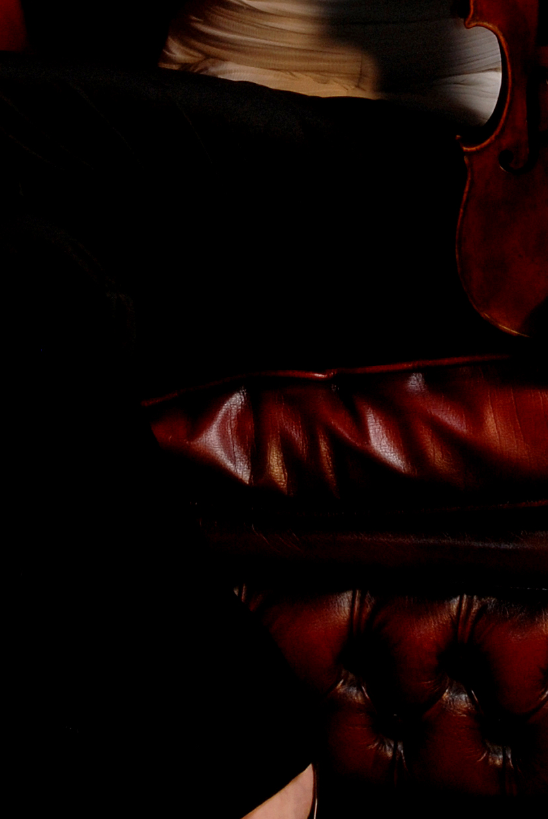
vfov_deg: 15.4
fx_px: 3004
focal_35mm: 132
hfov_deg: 10.4
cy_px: 111
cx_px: 286
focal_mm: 28
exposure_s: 1/125
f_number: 13
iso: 200
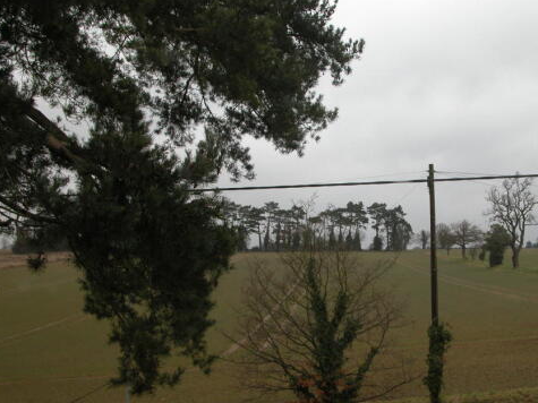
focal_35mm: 43
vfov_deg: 33.6
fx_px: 668
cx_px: 324
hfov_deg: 43.6
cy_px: 207
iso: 100
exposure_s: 1/186
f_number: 4.5
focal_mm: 8.9
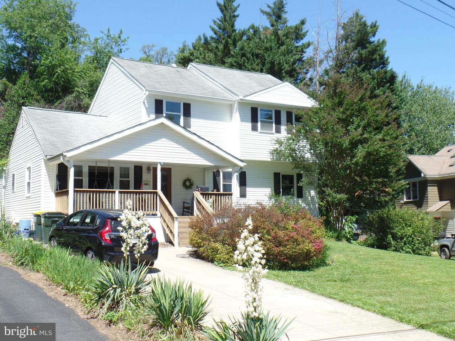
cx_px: 228
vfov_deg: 34.3
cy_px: 170
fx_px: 552
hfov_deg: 44.8
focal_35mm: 42
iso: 80
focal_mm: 7.5
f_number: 3.6
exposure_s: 1/350
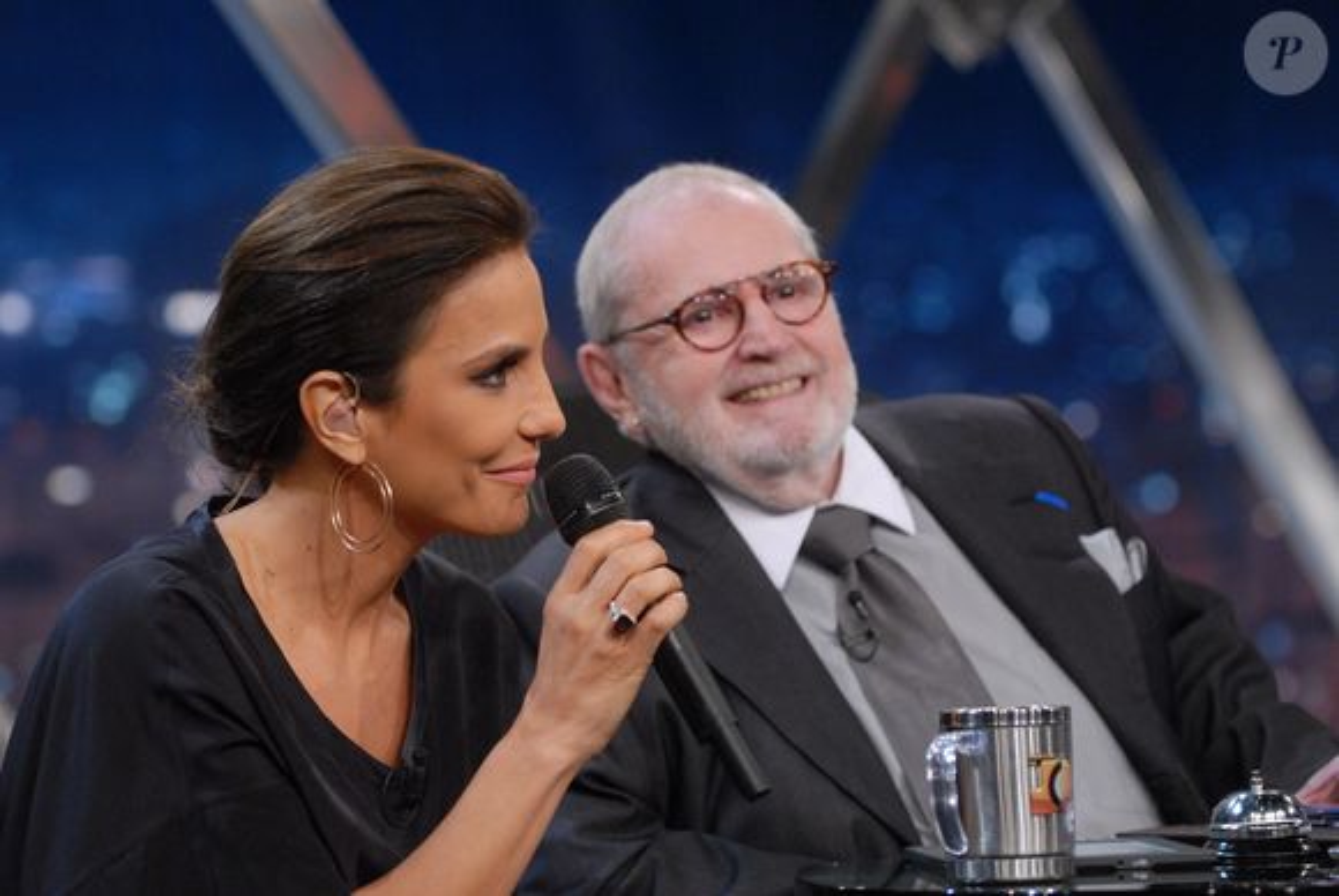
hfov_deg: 12.4
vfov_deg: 8.3
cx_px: 670
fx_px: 6143
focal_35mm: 165
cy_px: 448
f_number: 2.8
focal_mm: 110
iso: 800
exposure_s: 1/100
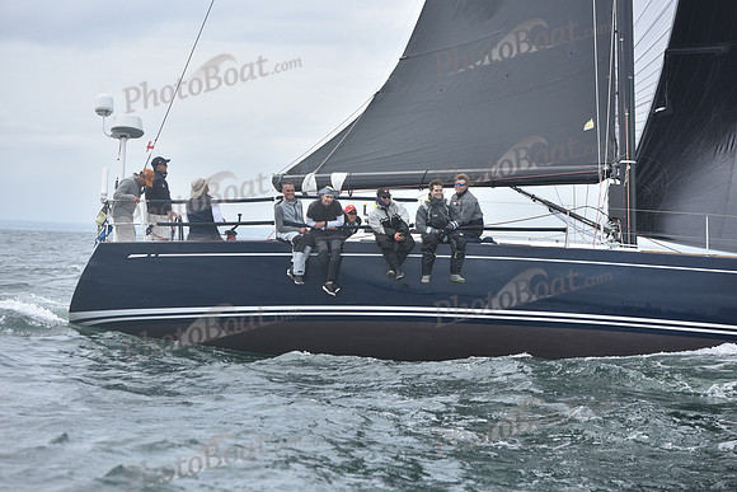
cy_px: 246
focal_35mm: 90
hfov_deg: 22.6
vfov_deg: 15.2
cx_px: 368
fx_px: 1843
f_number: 4
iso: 200
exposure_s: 1/1250
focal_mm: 90
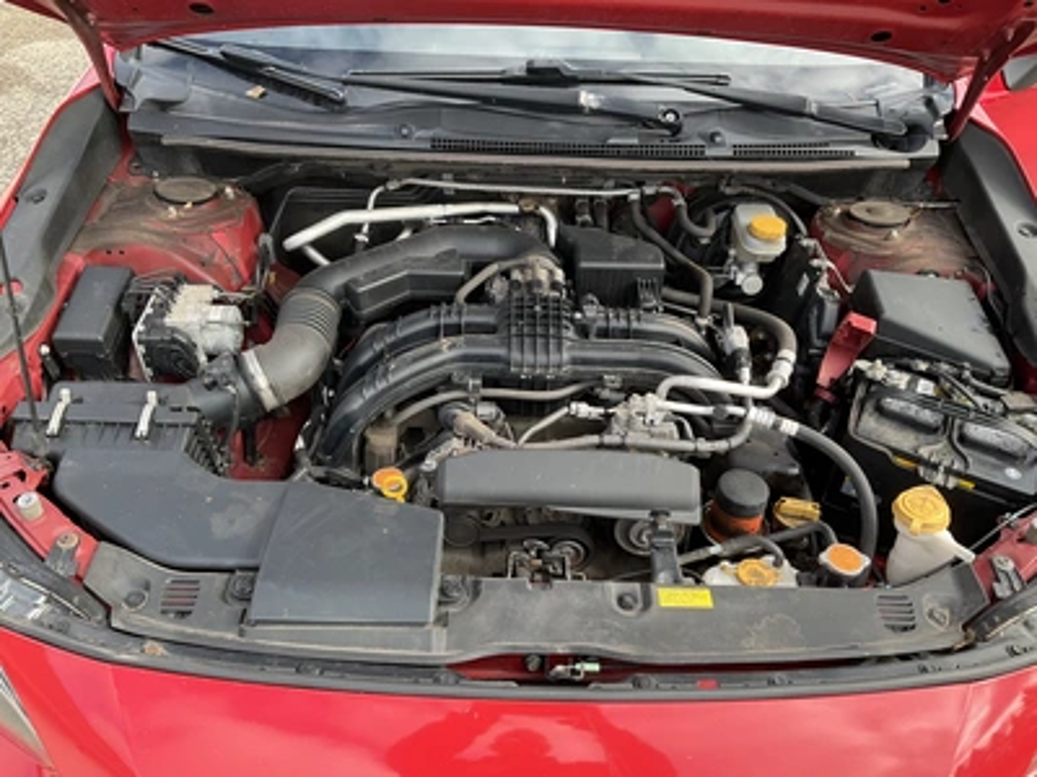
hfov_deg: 61.7
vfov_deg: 48.2
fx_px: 869
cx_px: 518
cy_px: 388
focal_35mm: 29
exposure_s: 1/153
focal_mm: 3
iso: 20
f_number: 1.8
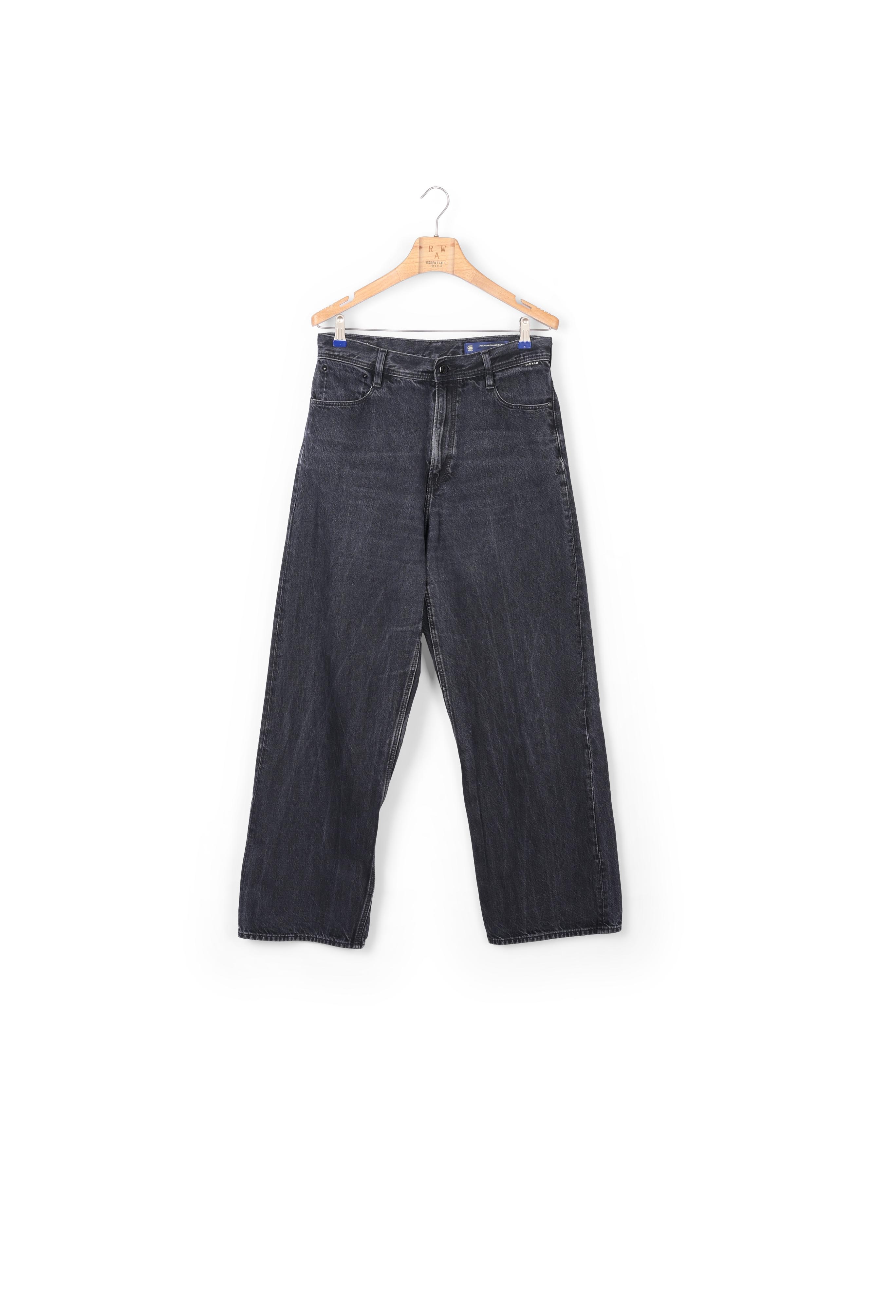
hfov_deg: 35.0
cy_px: 655
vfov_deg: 50.7
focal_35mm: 38
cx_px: 436
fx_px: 1382
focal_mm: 38
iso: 100
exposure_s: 1/200
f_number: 11
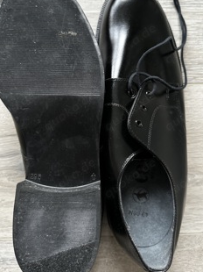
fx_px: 243
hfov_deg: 45.4
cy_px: 125
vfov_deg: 58.3
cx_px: 102
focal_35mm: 31
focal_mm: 6.86
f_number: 1.78
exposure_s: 1/60
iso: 320
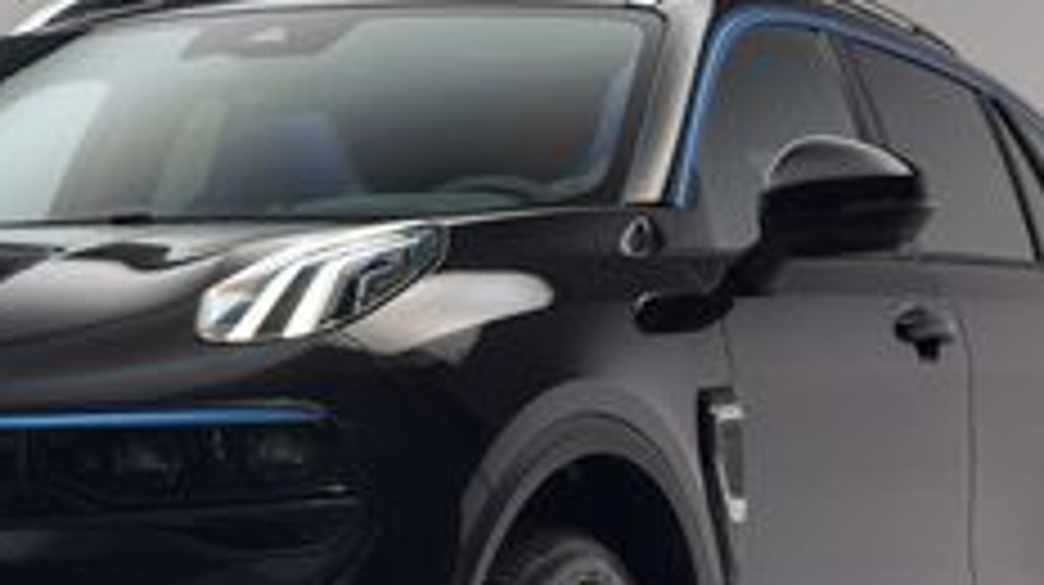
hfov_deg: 18.8
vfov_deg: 10.7
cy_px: 457
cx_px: 238
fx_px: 3125
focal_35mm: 113
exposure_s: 1/13
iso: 100
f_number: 4
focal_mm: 50
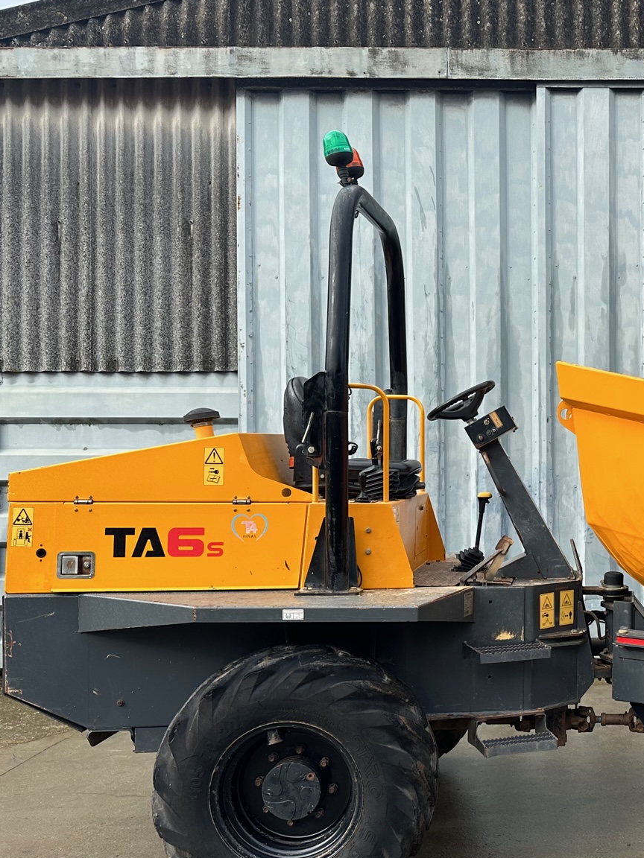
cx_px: 607
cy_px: 477
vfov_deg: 44.7
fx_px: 1042
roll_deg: -0.2
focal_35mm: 42
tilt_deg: -0.2
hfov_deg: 32.3
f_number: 1.78
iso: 80
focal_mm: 6.86
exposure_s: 1/1453
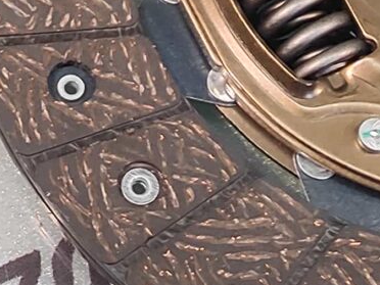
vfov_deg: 12.3
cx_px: -178
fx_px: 1284
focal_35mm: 117
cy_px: -94
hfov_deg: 15.6
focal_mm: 4.74
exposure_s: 1/33
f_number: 1.79
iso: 176
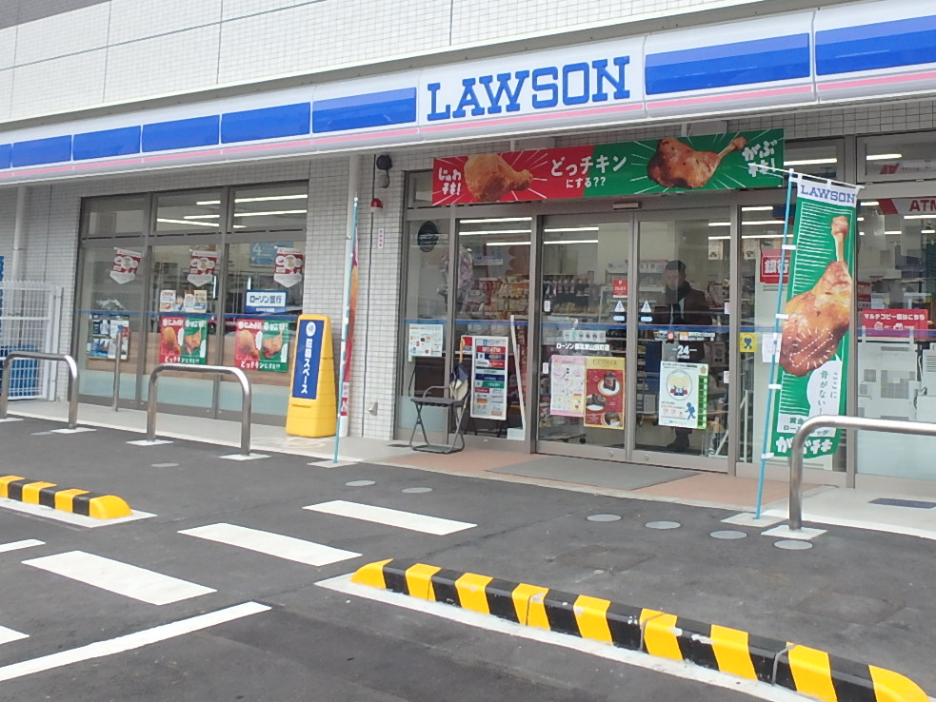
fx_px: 1109
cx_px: 670
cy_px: 209
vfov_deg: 34.7
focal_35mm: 41
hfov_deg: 44.6
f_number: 3.5
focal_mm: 3.7
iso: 125
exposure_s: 1/200
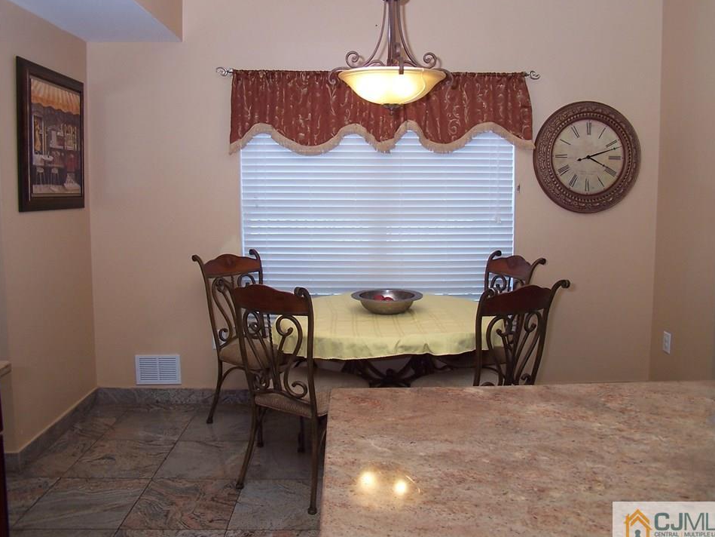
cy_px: 259
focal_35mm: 41
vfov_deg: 35.1
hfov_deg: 45.7
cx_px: 380
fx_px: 847
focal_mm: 6.3
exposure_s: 1/60
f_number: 2.8
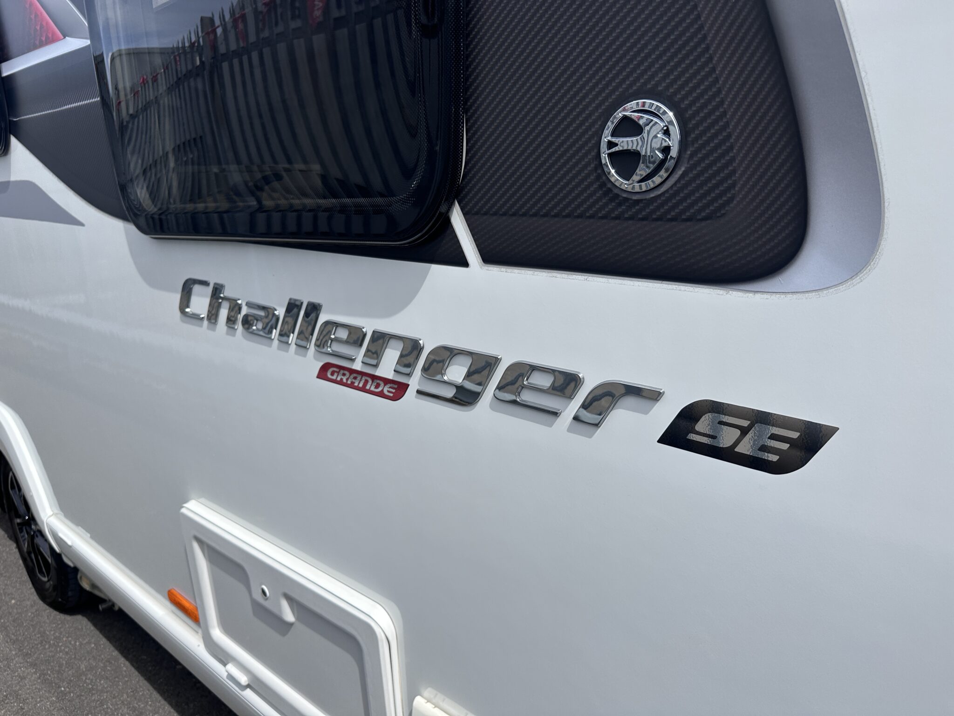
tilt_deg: -14.0
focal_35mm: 24
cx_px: 477
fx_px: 661
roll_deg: +3.4
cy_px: 358
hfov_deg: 71.6
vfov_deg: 56.8
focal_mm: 6.86
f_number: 1.78
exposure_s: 1/5525
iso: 80
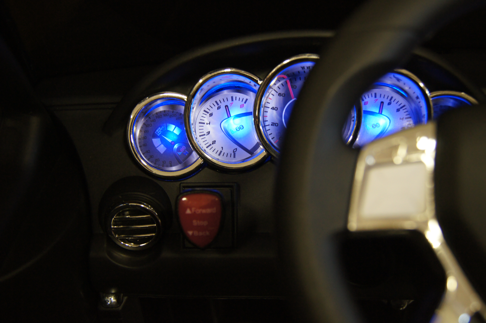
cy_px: 162
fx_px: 566
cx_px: 243
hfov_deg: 46.4
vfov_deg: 31.8
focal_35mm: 42
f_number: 4.5
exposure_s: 1/50
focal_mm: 28
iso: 1250
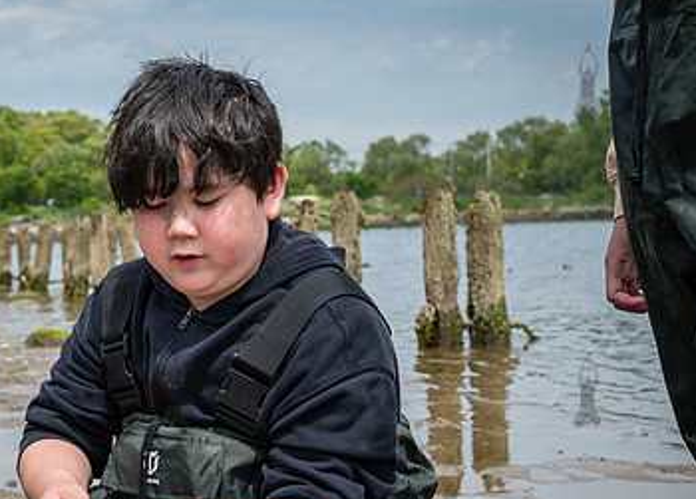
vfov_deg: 19.6
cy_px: 307
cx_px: 177
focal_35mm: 73
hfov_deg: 26.7
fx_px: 1445
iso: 50
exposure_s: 1/500
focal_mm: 35
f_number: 4.5
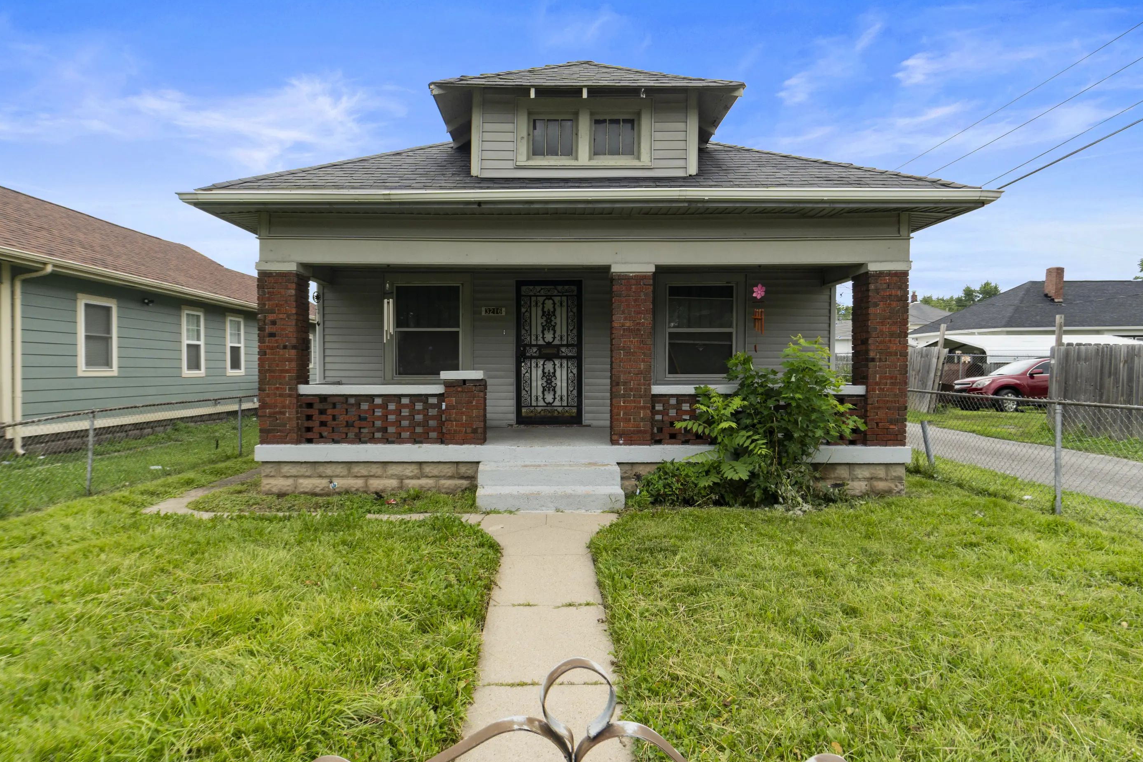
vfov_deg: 61.9
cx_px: 535
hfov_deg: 83.9
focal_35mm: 20
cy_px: 400
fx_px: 635
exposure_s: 1/60
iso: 250
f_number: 9
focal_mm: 12
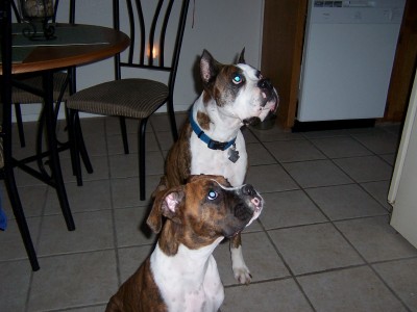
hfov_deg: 51.4
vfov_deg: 39.7
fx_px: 434
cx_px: 208
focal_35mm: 36
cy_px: 156
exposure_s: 1/60
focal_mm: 5.6
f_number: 2.8
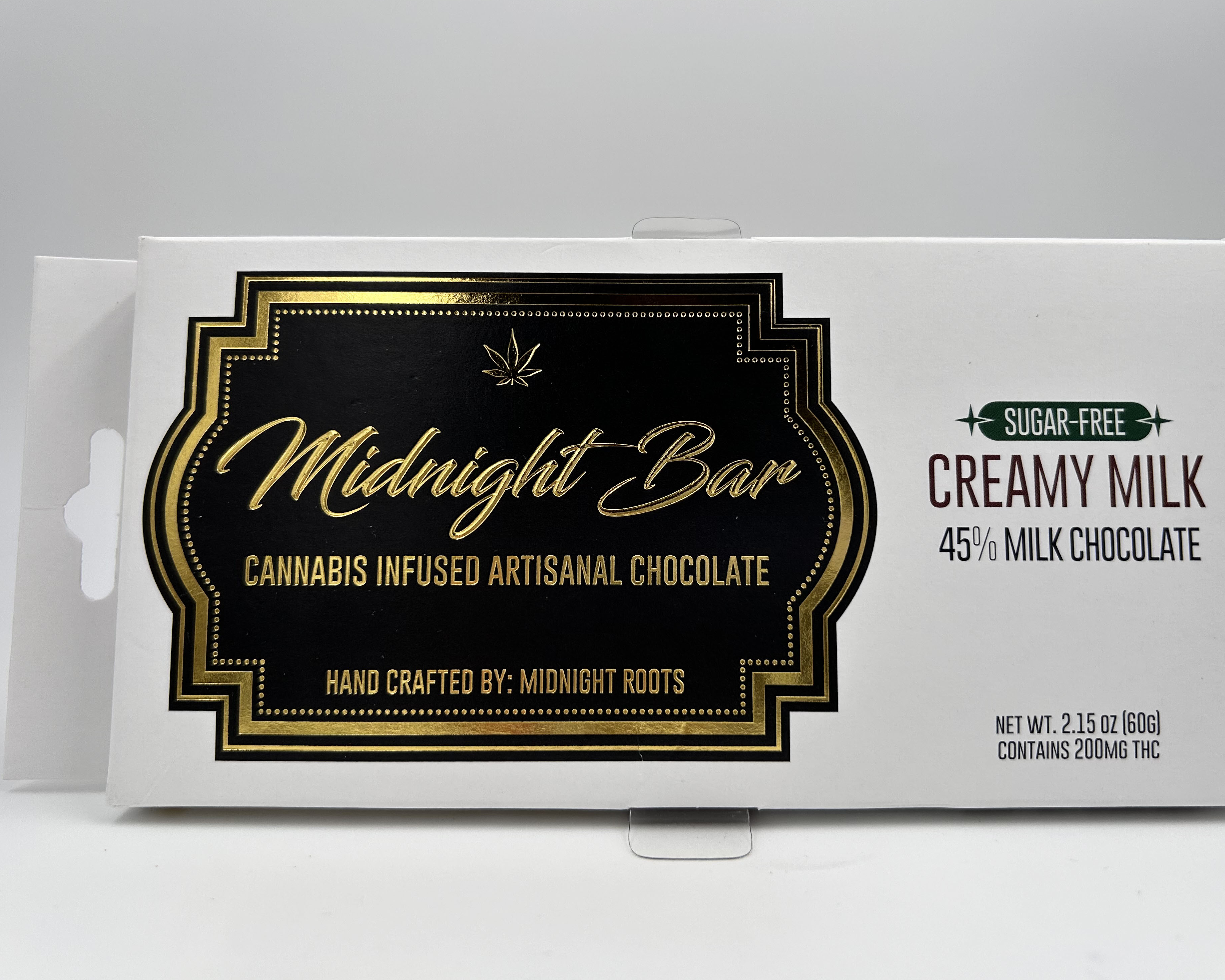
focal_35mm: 28
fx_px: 1015
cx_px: 642
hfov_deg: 62.2
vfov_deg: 51.5
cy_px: 476
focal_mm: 5.7
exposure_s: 1/846
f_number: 1.5
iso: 50
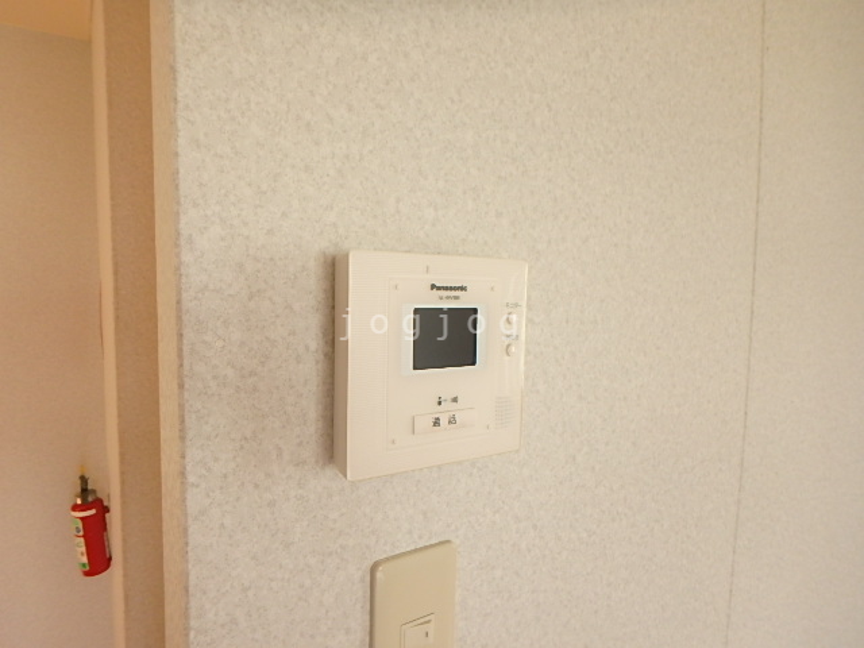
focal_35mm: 21
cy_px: 324
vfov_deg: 63.4
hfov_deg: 79.0
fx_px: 524
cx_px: 432
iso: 200
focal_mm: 3.7
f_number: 3.5
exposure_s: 1/50
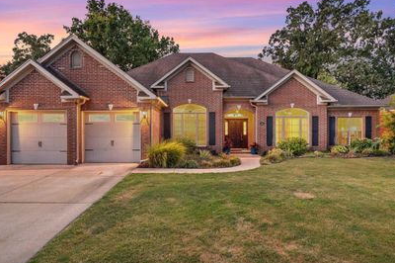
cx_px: 190
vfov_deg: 58.8
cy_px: 118
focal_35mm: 21
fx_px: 232
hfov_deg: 80.7
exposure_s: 1/125
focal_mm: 11.3
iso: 320
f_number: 8
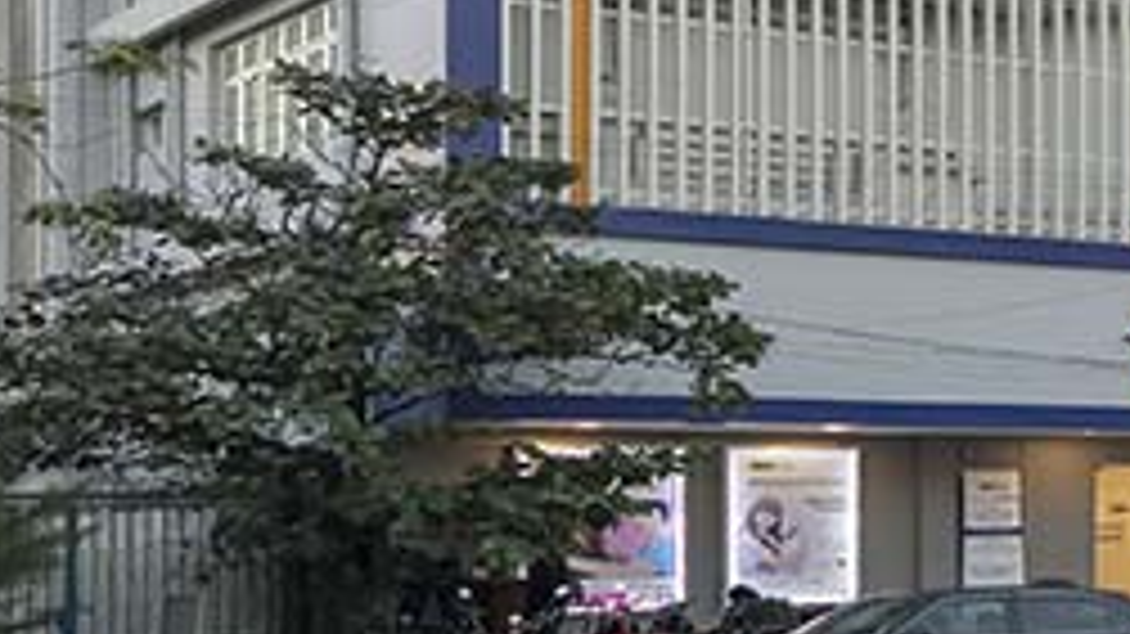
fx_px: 1677
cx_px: 905
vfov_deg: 17.8
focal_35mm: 56
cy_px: -459
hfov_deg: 36.0
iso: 1800
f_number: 5.6
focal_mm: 14
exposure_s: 1/160
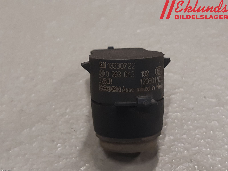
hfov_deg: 67.3
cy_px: 86
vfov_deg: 53.1
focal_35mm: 26
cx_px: 114
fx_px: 171
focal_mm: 3.93
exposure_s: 1/50
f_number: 1.7
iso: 100
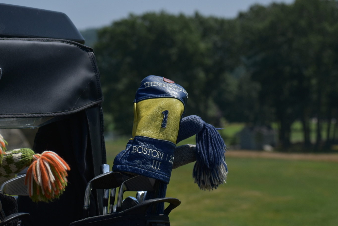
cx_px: 169
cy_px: 108
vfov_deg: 11.1
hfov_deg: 16.5
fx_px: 1164
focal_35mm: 124
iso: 200
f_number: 5.6
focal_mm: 70
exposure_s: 1/2500
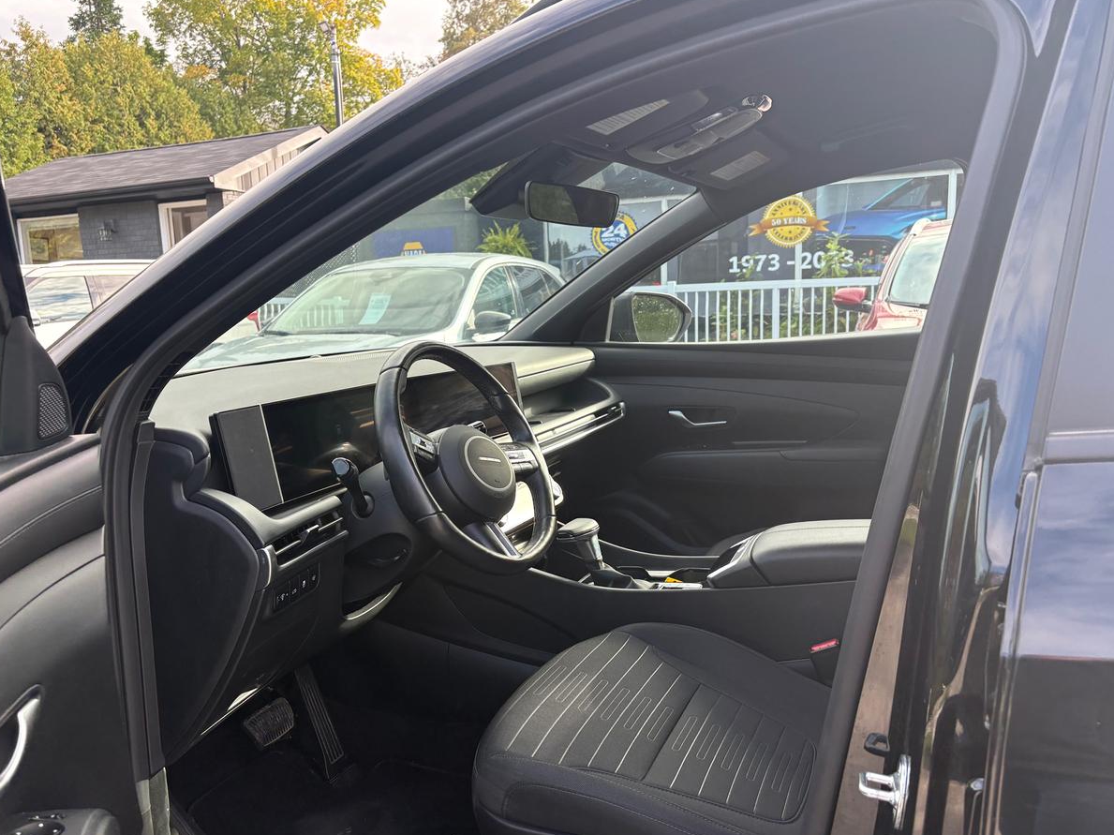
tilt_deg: -6.3
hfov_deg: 63.4
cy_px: 443
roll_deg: +3.2
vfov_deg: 49.7
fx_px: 901
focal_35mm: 28
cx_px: 532
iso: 64
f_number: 1.6
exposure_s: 1/328
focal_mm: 5.96
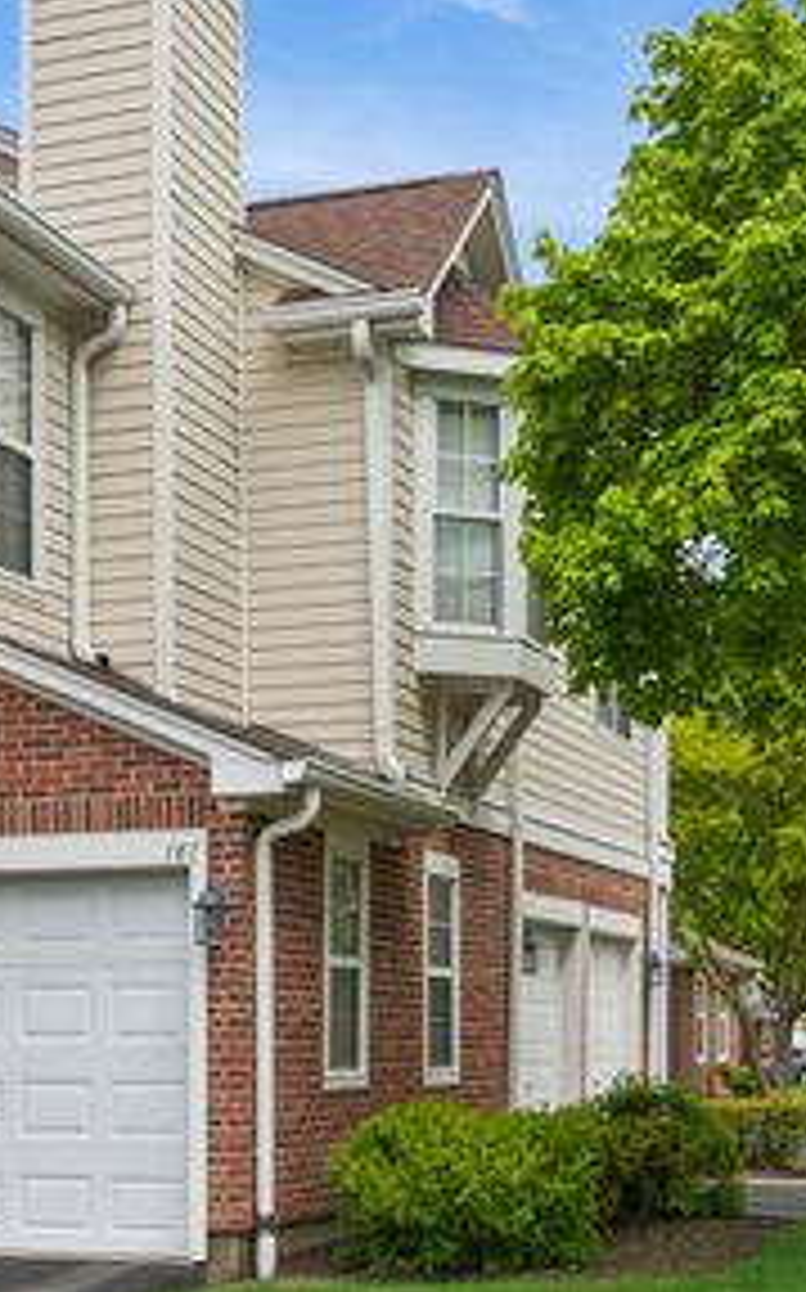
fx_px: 2499
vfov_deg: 29.0
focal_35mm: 71
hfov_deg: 17.7
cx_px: -59
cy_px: 556
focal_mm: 40
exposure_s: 1/2000
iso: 400
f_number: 8
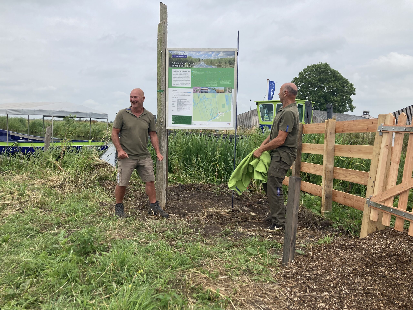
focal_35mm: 28
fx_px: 334
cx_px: 206
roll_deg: -2.1
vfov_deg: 49.7
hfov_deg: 63.4
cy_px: 155
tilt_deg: -3.8
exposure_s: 1/2000
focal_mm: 3.99
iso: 20
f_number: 1.8
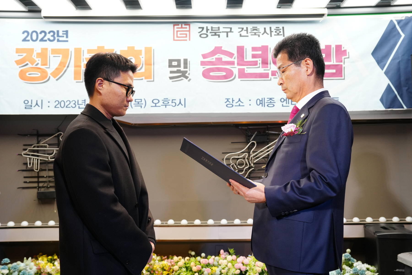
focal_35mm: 33
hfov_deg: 57.2
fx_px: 378
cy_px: 138
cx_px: 206
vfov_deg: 40.0
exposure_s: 1/160
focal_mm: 33
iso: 1000
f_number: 4.5
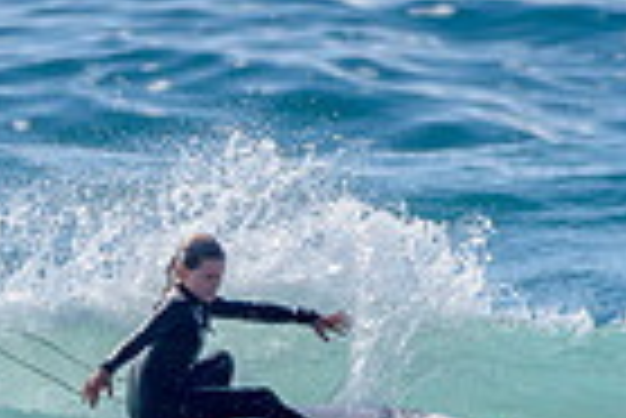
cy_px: 475
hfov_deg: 0.8
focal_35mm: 2556
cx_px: 164
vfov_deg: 0.5
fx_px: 44492
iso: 140
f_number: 5.6
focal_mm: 500
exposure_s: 1/2000
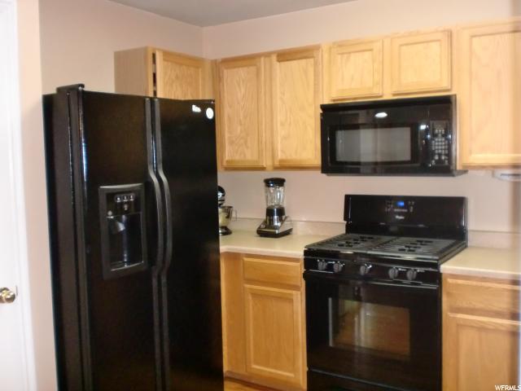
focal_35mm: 35
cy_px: 196
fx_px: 527
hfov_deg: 52.6
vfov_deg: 40.7
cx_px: 260
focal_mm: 6.3
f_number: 3.1
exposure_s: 1/60
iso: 400
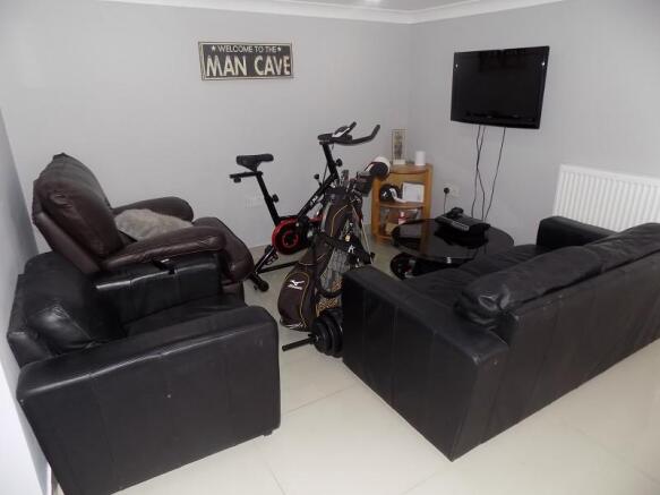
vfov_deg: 58.9
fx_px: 438
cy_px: 248
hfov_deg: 73.9
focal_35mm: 23
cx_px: 330
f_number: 3.1
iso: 200
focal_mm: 4
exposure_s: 1/30
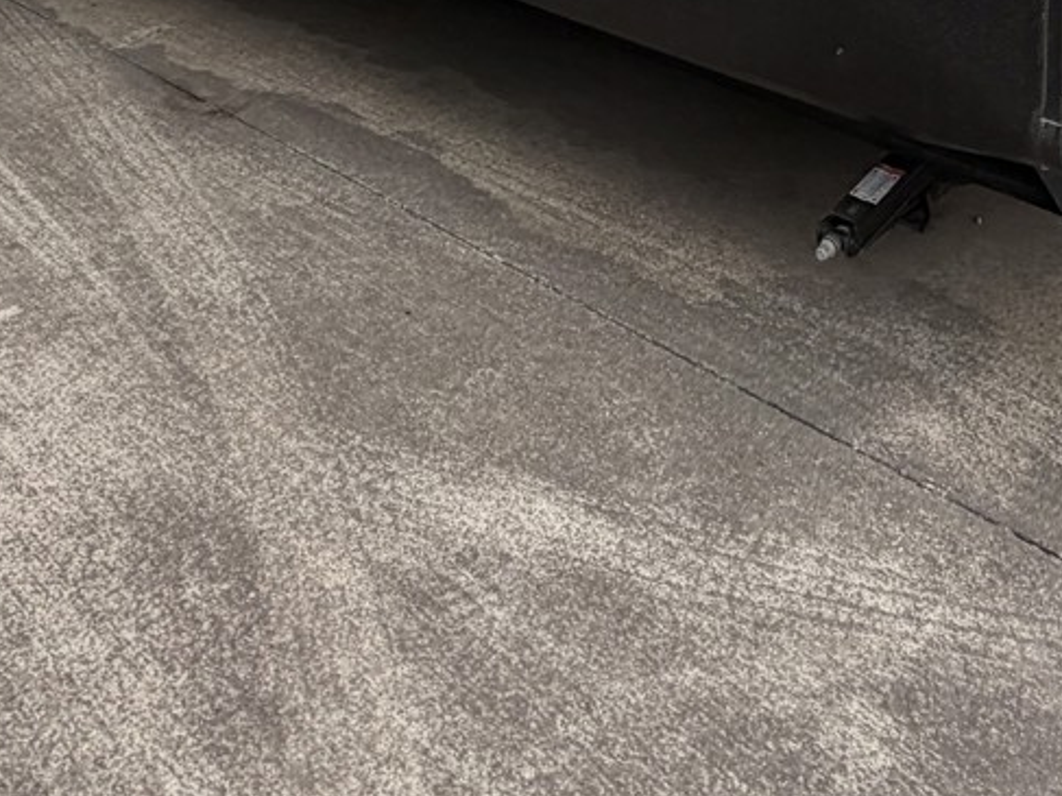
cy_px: -486
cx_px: 630
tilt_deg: -6.9
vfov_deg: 23.2
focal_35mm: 46
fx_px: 1411
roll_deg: +0.2
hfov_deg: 41.1
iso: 40
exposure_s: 1/694
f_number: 2.2
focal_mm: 2.22
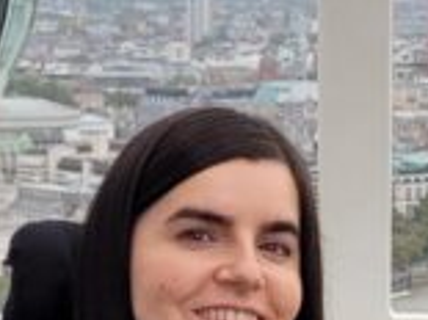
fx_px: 2125
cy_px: 521
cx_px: 279
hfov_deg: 11.5
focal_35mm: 172
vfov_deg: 8.4
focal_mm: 5.4
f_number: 1.8
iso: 40
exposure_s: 1/563
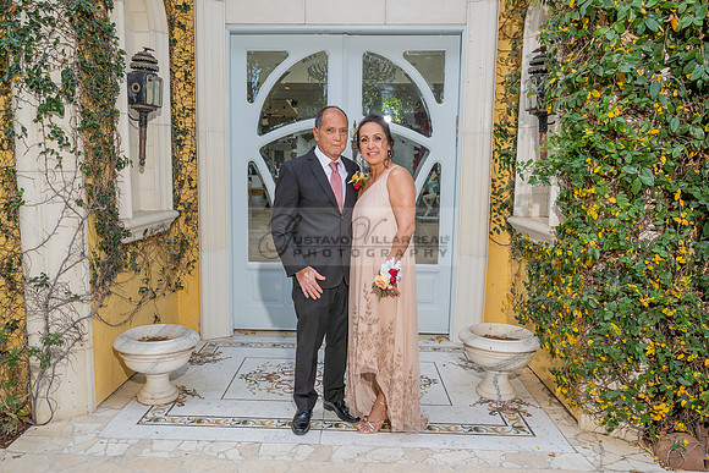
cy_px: 251
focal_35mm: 29
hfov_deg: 64.2
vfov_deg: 45.4
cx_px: 335
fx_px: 565
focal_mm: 24
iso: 200
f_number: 4
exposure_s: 1/200
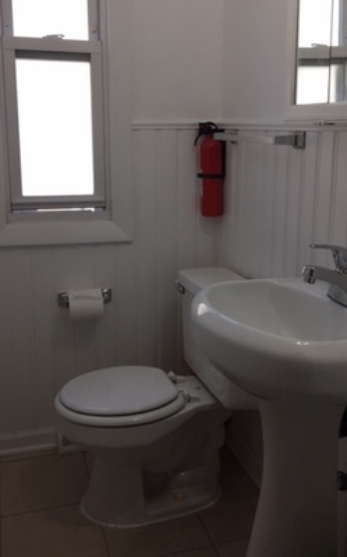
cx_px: 174
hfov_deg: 34.4
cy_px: 244
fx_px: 560
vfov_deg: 52.6
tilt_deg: -10.2
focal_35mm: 37
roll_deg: -0.2
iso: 50
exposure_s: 1/120
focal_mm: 4.15
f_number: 2.2
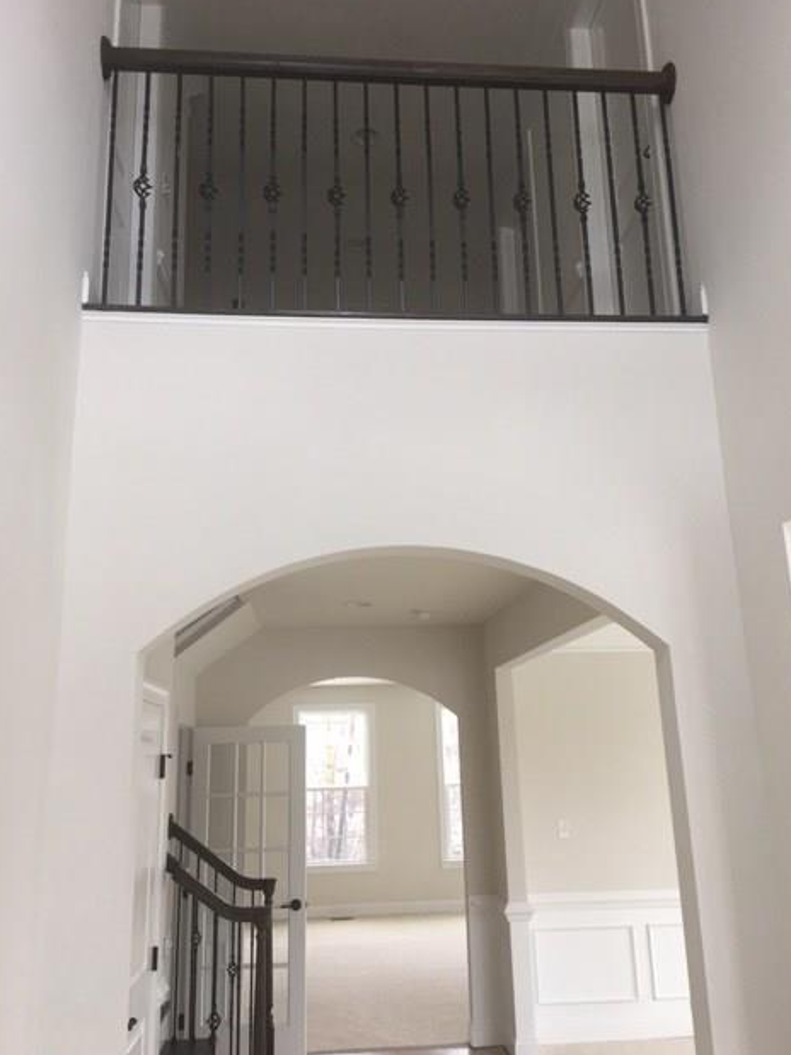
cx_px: 402
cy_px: 527
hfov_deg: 46.8
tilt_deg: +14.6
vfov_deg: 60.0
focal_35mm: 30
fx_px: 914
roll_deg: +2.1
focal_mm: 4.15
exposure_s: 1/15
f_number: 2.2
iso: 25
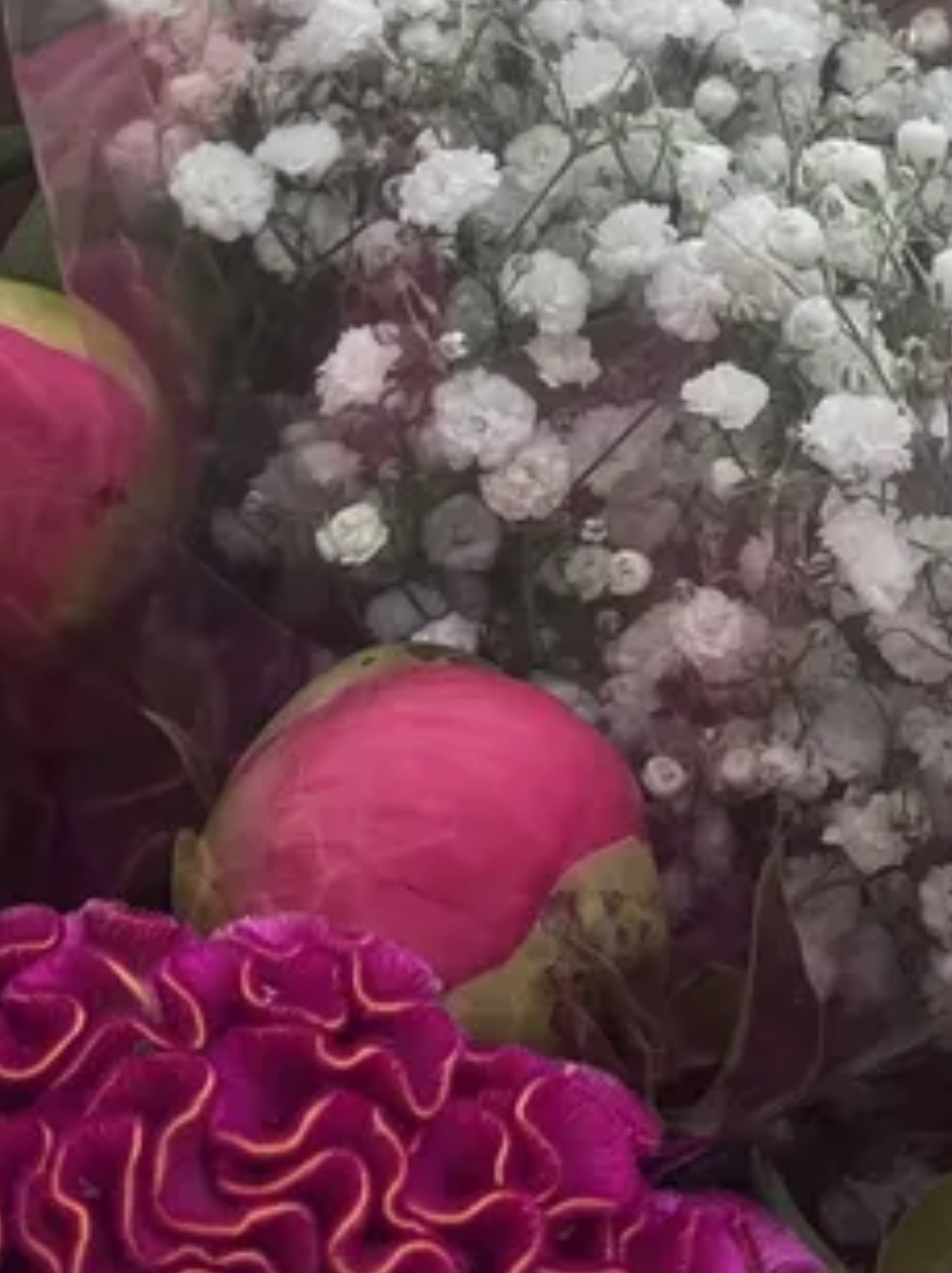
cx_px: 836
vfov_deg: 18.7
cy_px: -8
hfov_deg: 14.4
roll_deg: -3.0
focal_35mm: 102
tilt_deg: -14.1
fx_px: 3745
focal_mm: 5.1
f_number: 1.6
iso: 50
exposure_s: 1/1647
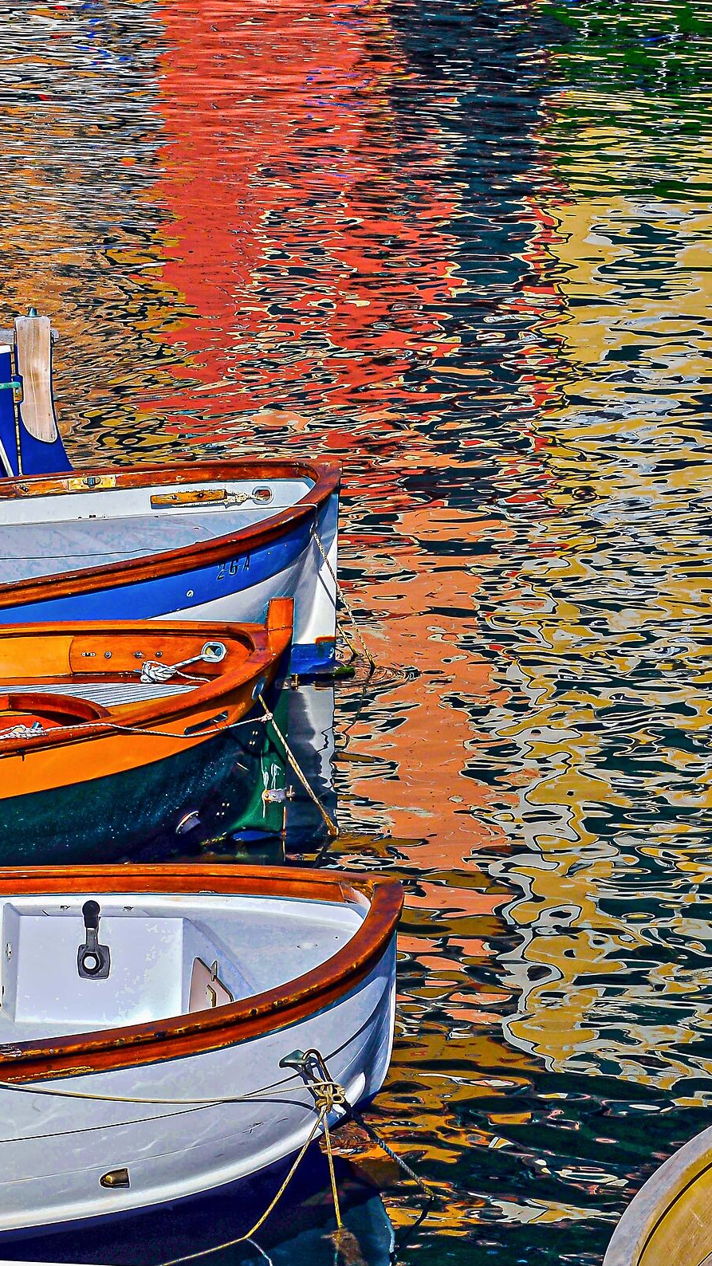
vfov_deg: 13.0
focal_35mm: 166
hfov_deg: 7.3
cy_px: 633
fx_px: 5573
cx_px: 188
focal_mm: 70
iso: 200
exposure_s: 1/320
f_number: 13
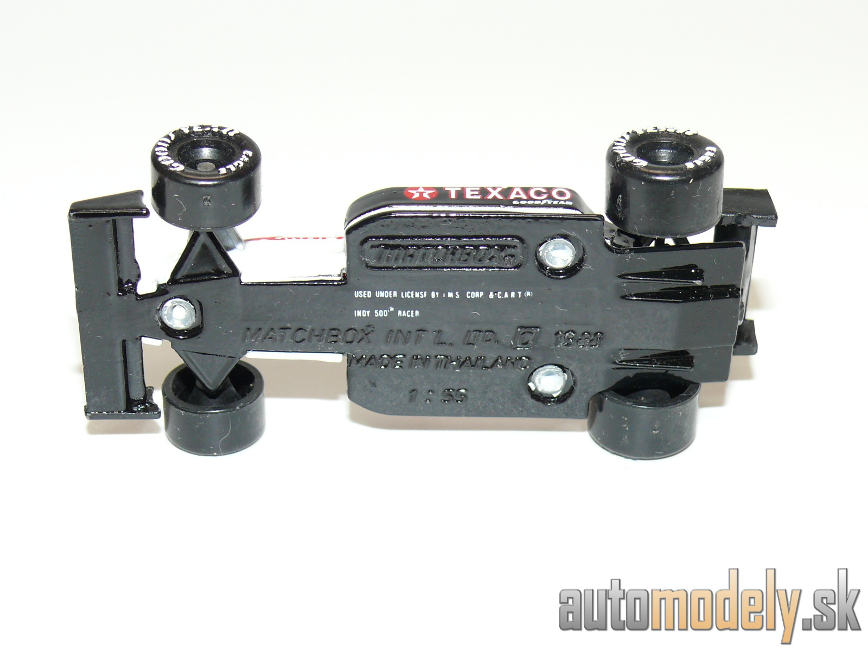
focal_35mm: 74
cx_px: 434
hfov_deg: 26.3
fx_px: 1856
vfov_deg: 19.9
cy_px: 326
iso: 100
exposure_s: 1/30
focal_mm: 11.3
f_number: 4
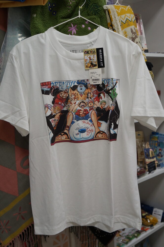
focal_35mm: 42
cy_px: 124
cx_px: 82
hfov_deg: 31.8
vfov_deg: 46.5
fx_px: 288
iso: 500
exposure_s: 1/60
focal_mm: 28
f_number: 4
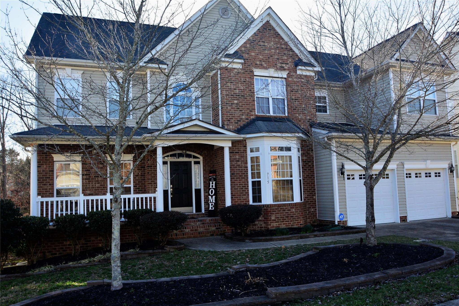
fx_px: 287
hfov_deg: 77.3
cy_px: 153
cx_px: 230
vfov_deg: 56.1
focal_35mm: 22
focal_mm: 15
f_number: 10
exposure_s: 1/250
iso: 400
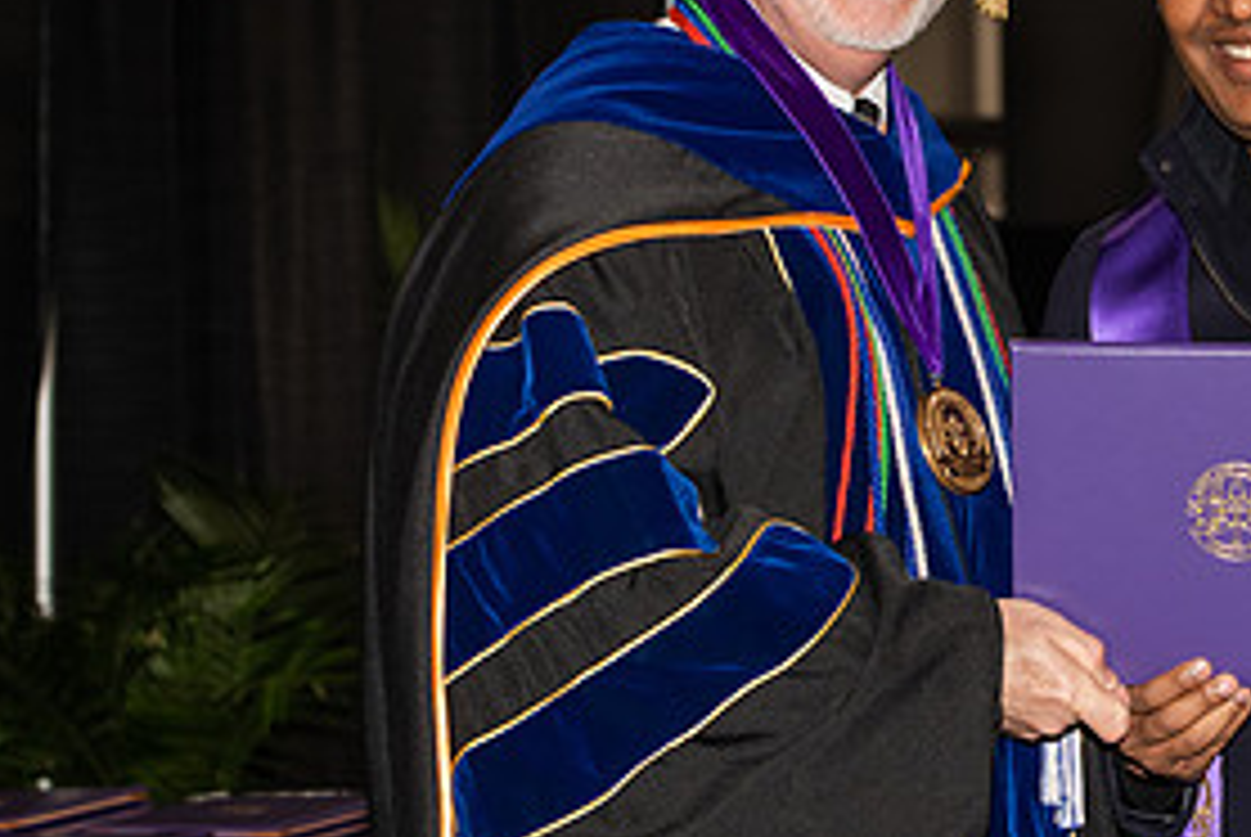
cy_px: 371
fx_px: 5079
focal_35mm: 146
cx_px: 1071
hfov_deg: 13.9
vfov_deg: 9.4
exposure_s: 1/200
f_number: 5.6
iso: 1000
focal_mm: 70
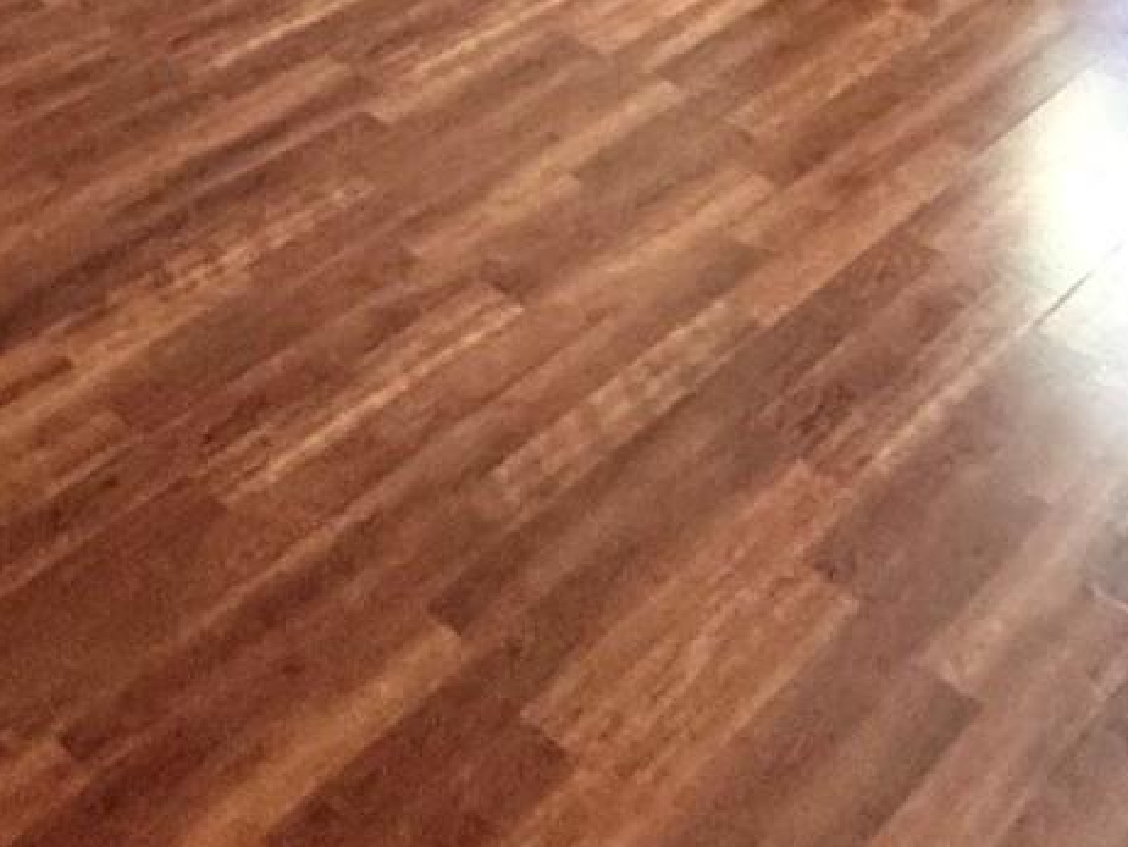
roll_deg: -0.7
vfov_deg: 16.7
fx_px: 2021
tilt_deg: -2.8
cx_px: 579
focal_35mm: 62
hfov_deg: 31.2
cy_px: -923
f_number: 2.2
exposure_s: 1/72
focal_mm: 2.22
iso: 320
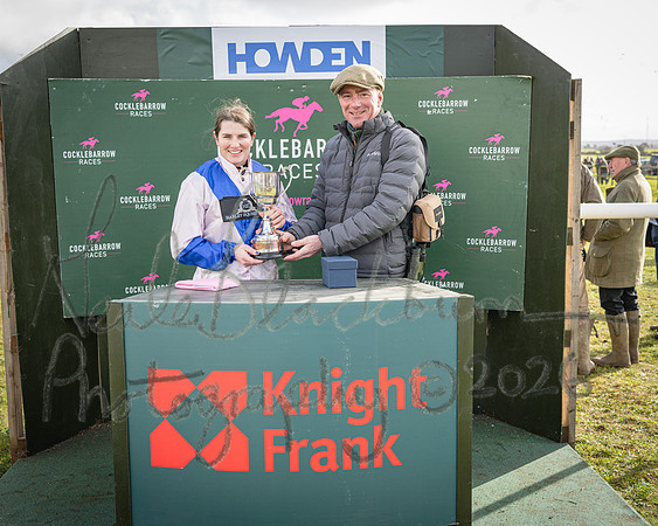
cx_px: 329
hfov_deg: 46.4
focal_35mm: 39
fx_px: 767
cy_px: 263
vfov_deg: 37.8
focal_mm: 35
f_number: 4
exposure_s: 1/500
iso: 200
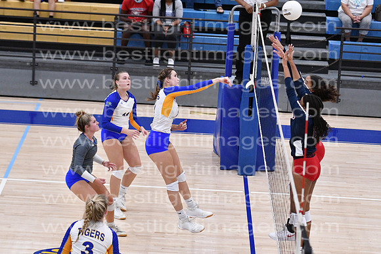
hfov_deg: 13.0
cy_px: 127
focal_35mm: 158
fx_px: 1667
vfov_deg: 8.7
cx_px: 190
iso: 6400
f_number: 3.2
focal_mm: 105
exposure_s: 1/1000
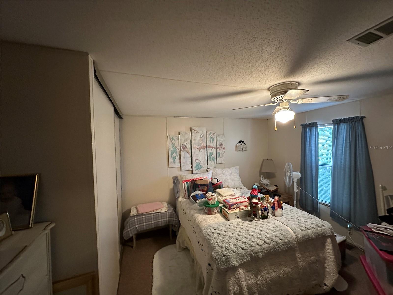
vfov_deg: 85.7
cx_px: 196
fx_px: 159
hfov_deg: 102.1
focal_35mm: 14
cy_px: 148
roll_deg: +1.8
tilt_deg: +0.5
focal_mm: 2.22
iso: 800
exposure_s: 1/60
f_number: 2.2
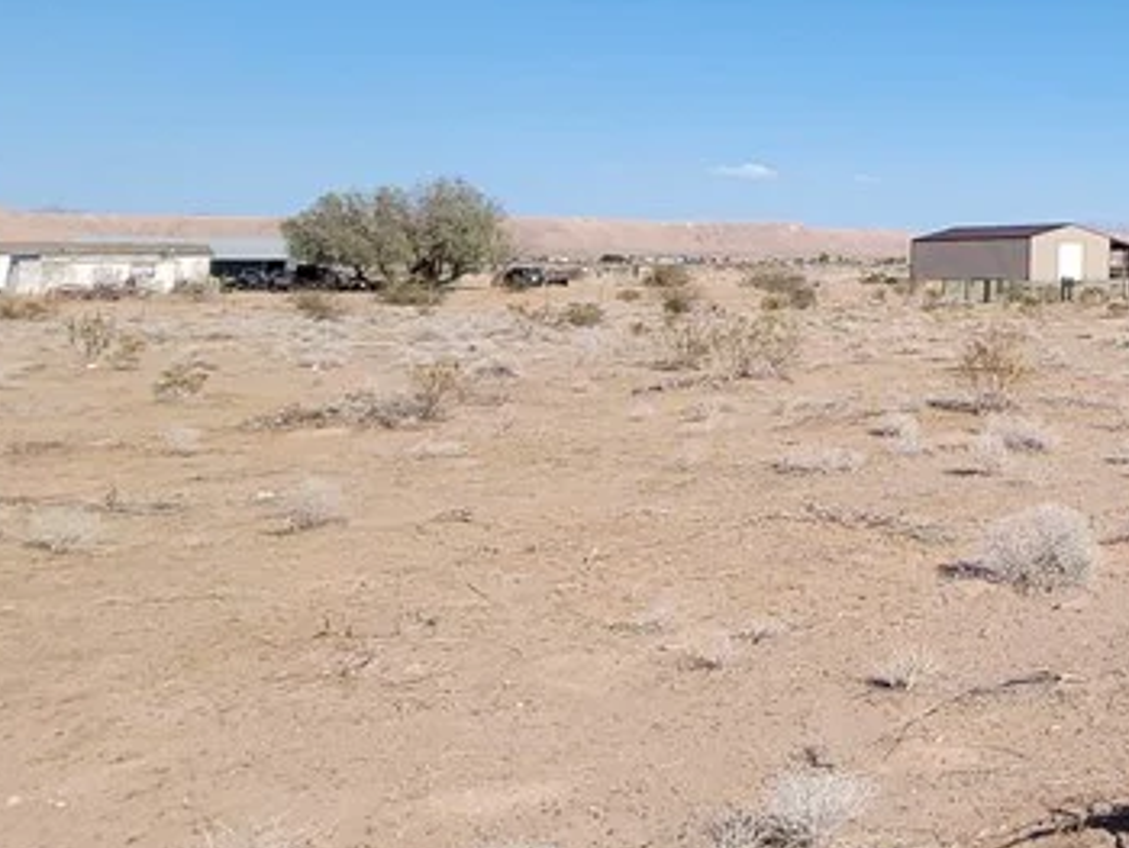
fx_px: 1240
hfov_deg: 35.6
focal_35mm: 38
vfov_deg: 35.3
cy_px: 68
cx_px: 1423
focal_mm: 2.2
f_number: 2.2
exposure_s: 1/1654
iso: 50
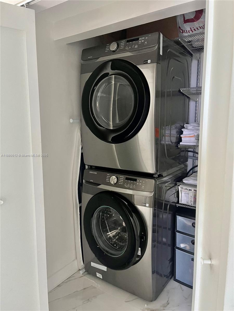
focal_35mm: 26
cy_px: 156
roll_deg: -0.4
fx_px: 234
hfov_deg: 53.1
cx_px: 117
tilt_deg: -8.6
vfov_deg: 67.3
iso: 320
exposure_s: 1/60
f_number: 1.6
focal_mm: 5.1
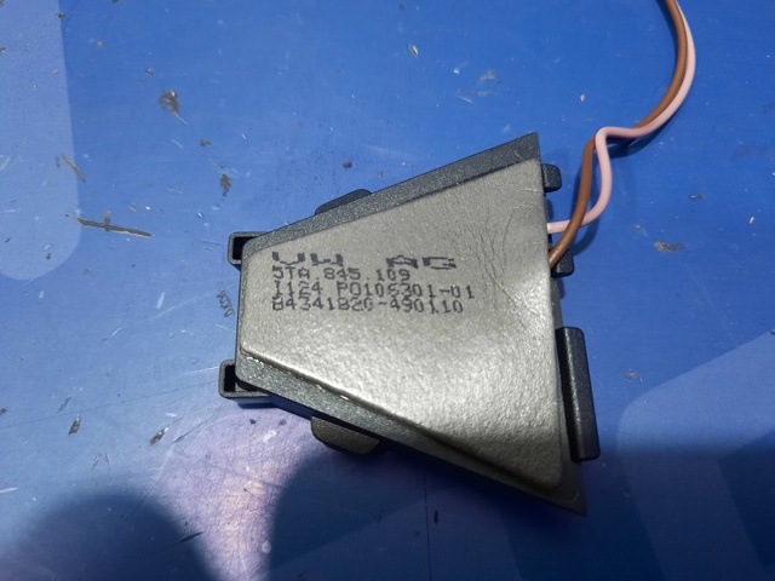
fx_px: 560
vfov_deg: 54.9
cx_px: 388
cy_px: 290
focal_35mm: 25
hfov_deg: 69.4
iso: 250
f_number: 2
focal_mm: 4.6
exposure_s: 1/33
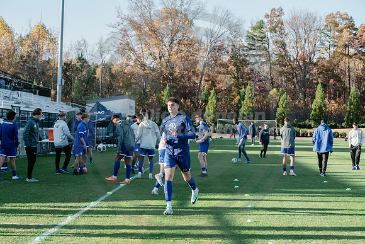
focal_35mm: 86
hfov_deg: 23.6
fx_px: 872
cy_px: 122
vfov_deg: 15.9
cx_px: 182
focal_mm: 86
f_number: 6.3
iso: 1250
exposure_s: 1/1000
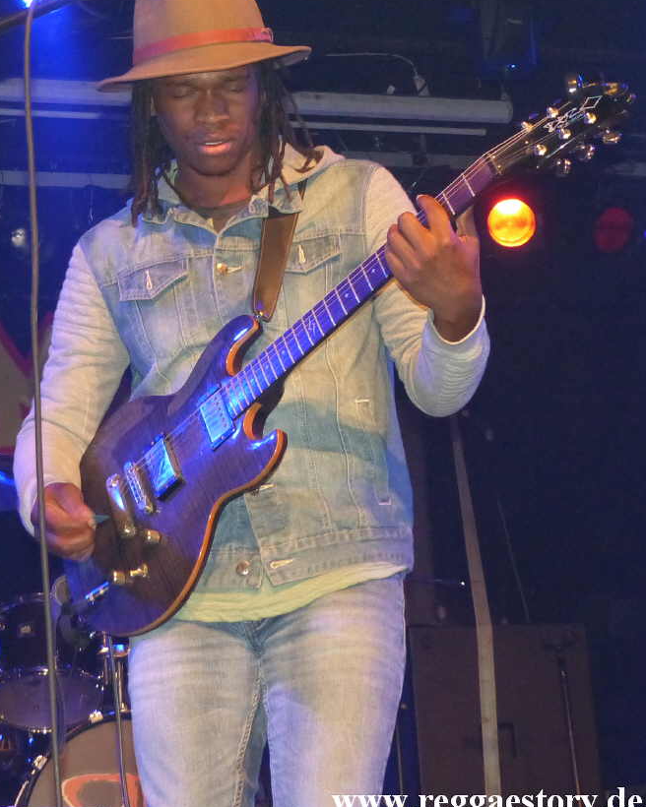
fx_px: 1195
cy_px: 336
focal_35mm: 50
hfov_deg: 30.2
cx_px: 299
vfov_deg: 37.2
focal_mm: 7.6
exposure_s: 1/60
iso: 400
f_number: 2.8
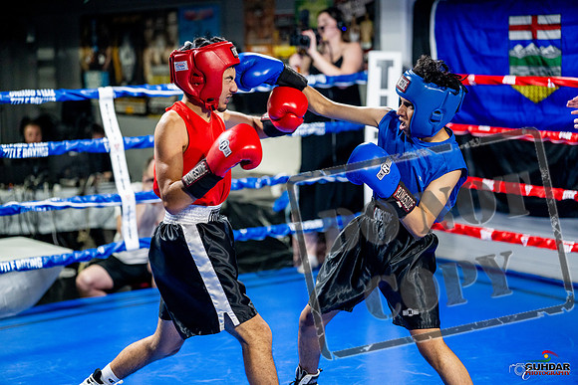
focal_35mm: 75
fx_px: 1204
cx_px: 289
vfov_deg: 18.2
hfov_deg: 27.0
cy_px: 192
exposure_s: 1/800
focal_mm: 75
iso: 4000
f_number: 2
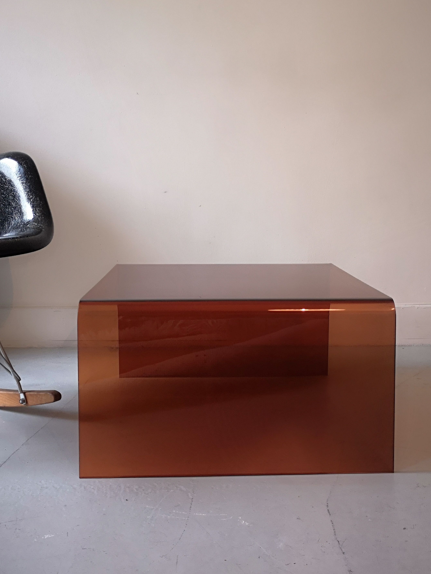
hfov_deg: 37.7
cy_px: 257
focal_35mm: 38
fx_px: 631
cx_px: 227
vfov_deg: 48.9
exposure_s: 1/33.3
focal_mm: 3.95
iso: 320
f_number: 1.8
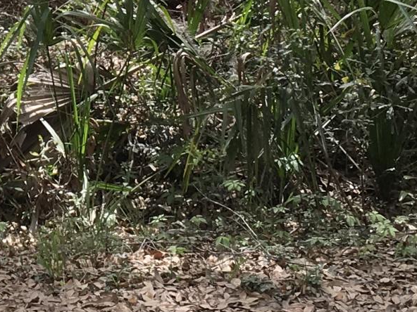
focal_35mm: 147
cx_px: -123
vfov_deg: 9.7
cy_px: -193
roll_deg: +3.1
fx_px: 1771
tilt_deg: -1.1
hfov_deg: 13.0
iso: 25
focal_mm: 4.15
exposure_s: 1/418
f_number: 2.2
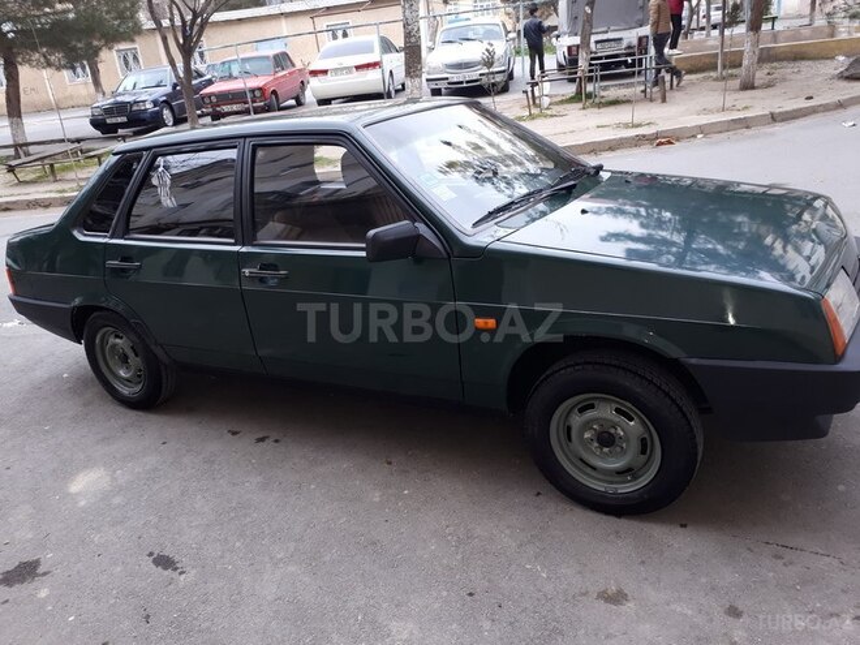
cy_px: 322
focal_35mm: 27
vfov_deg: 51.4
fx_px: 671
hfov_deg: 65.3
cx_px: 430
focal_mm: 3.6
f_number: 1.9
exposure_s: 1/50
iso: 64
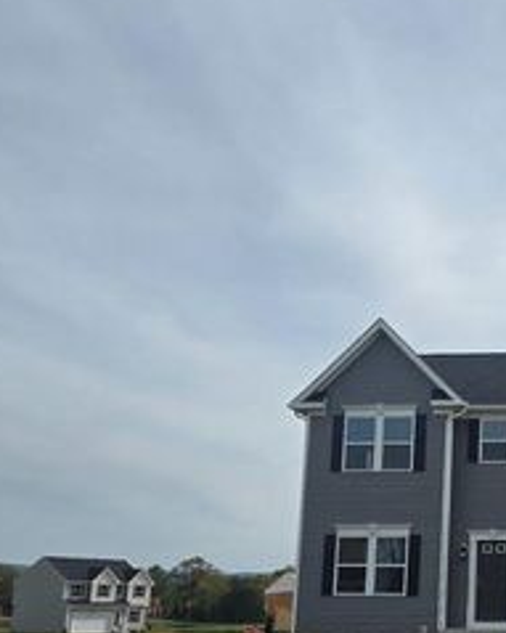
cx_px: 517
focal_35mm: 47
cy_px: 414
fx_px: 880
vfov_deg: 39.2
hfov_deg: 29.7
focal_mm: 6.3
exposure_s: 1/1332
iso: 12
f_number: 1.7
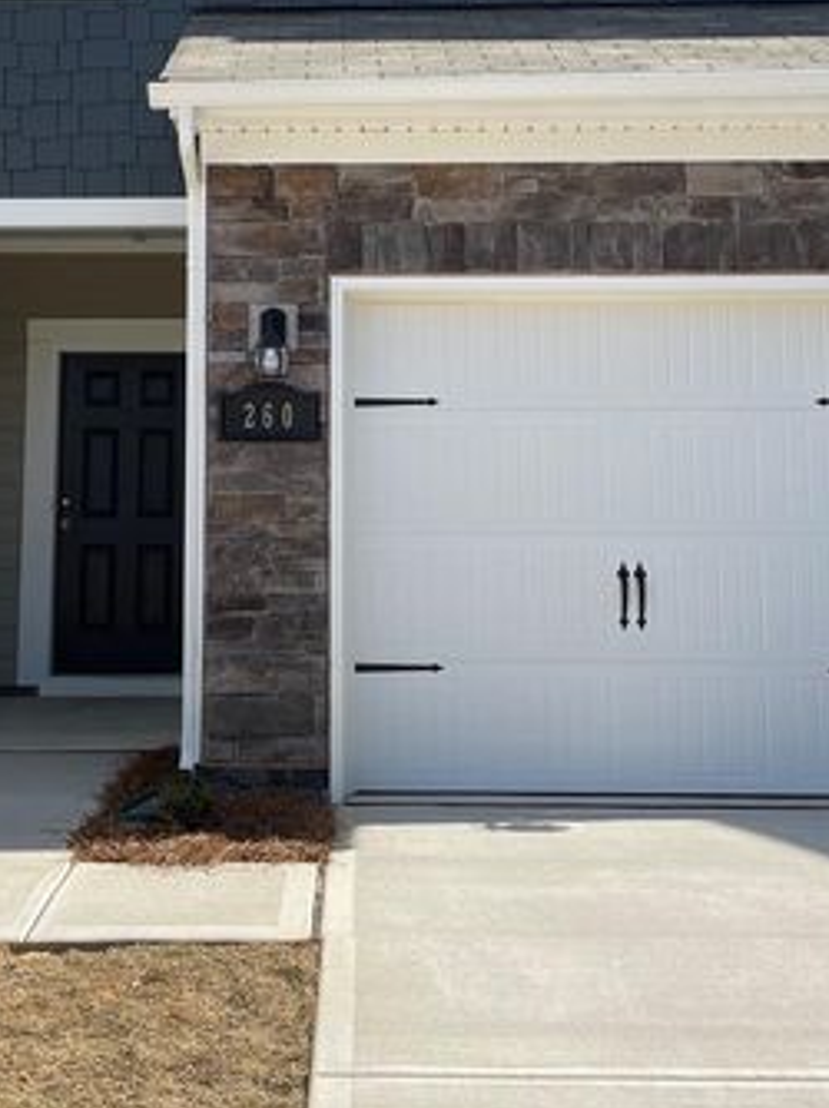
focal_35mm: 52
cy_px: 323
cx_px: 312
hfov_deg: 27.9
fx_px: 1663
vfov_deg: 36.3
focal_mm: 4.2
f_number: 1.6
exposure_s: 1/2681
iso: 32
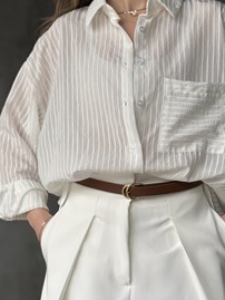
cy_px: 185
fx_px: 658
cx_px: 138
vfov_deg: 25.6
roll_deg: -0.5
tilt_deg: +2.8
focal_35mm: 76
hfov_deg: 19.4
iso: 80
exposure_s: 1/121
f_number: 1.78
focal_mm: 6.76
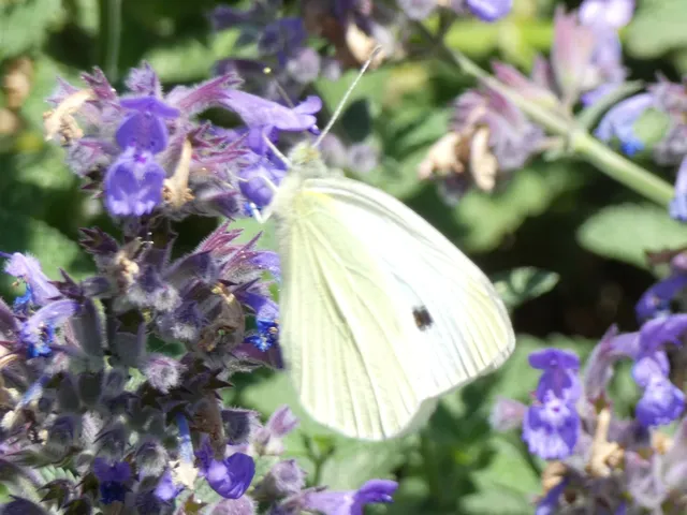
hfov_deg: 9.1
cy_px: 258
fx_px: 4307
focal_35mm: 217
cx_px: 344
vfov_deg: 6.8
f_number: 5.5
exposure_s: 1/160
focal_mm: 38.9
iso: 80
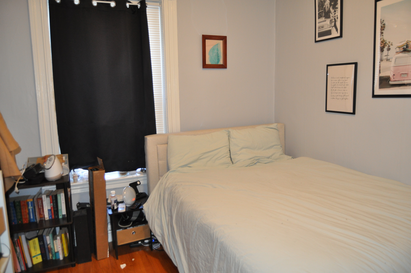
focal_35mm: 27
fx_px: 308
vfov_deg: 47.8
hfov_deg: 67.4
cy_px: 136
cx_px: 206
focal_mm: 18
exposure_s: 1/60
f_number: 3.5
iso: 800
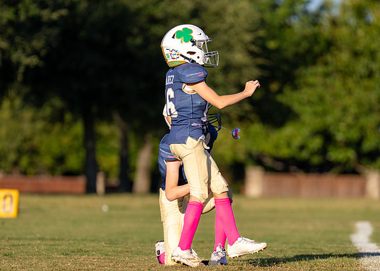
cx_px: 206
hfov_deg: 5.4
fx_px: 4005
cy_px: 184
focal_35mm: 371
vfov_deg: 3.9
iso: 200
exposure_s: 1/2500
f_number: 2.8
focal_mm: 200
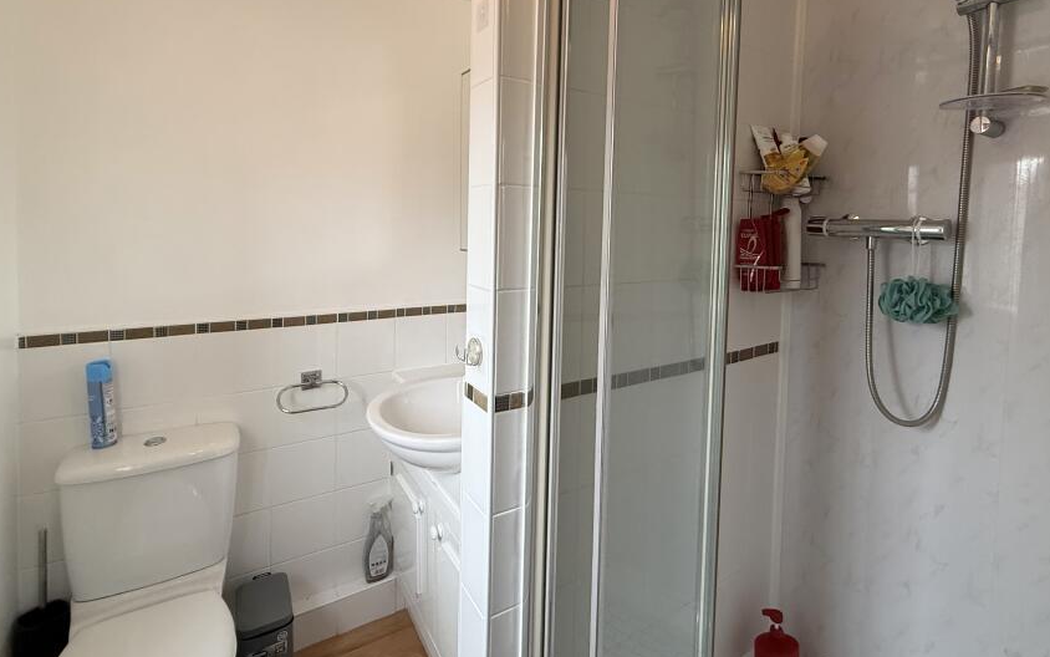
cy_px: 244
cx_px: 561
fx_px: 515
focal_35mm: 18
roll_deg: -0.9
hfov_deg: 90.9
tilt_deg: -1.5
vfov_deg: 64.0
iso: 250
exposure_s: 1/100
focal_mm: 2.22
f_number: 2.2
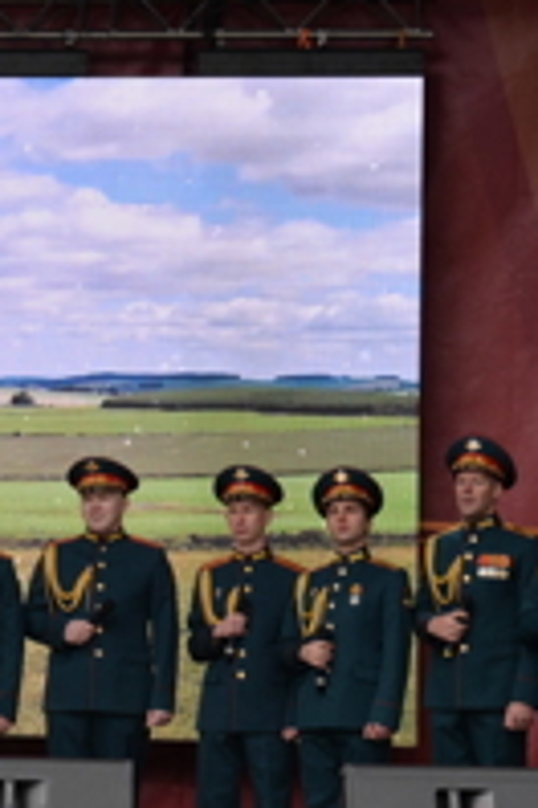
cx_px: -316
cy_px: 318
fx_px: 4931
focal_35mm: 220
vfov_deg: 9.4
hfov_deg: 6.2
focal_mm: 58
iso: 640
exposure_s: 1/400
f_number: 10
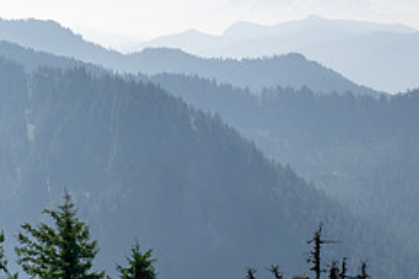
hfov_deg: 20.0
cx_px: -73
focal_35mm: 96
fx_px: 1117
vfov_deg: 14.2
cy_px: 143
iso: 400
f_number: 22
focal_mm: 39
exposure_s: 1/320
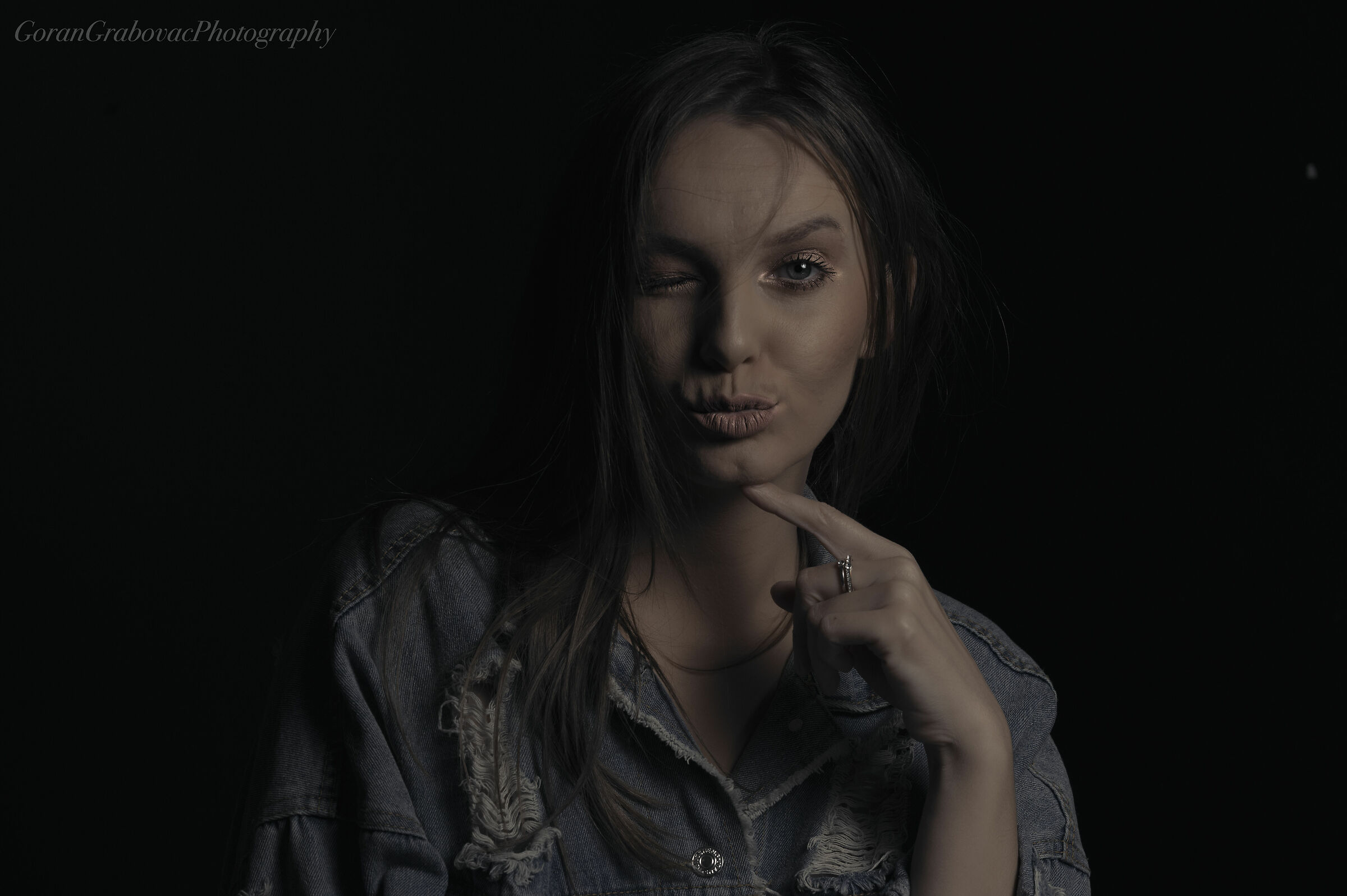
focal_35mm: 105
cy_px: 448
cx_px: 674
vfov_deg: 13.0
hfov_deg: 19.5
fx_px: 3926
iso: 400
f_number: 8
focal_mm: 105
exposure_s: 1/1000
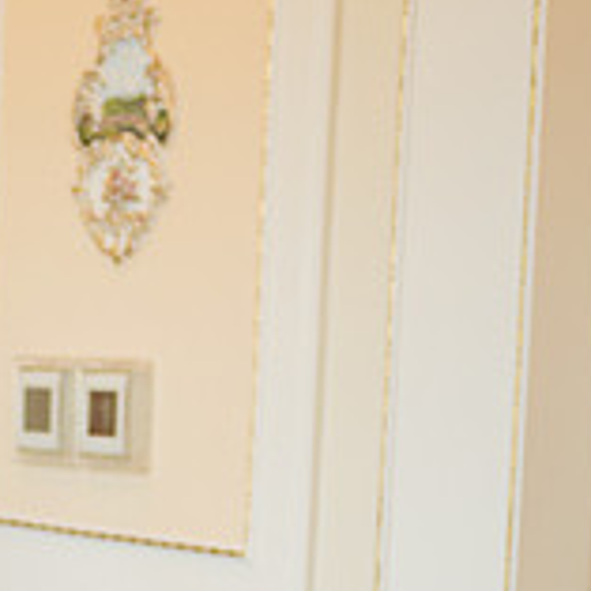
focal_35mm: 196
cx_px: -256
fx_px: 3786
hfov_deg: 8.7
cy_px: 722
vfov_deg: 8.8
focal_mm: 48
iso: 400
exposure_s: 1/100
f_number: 2.8
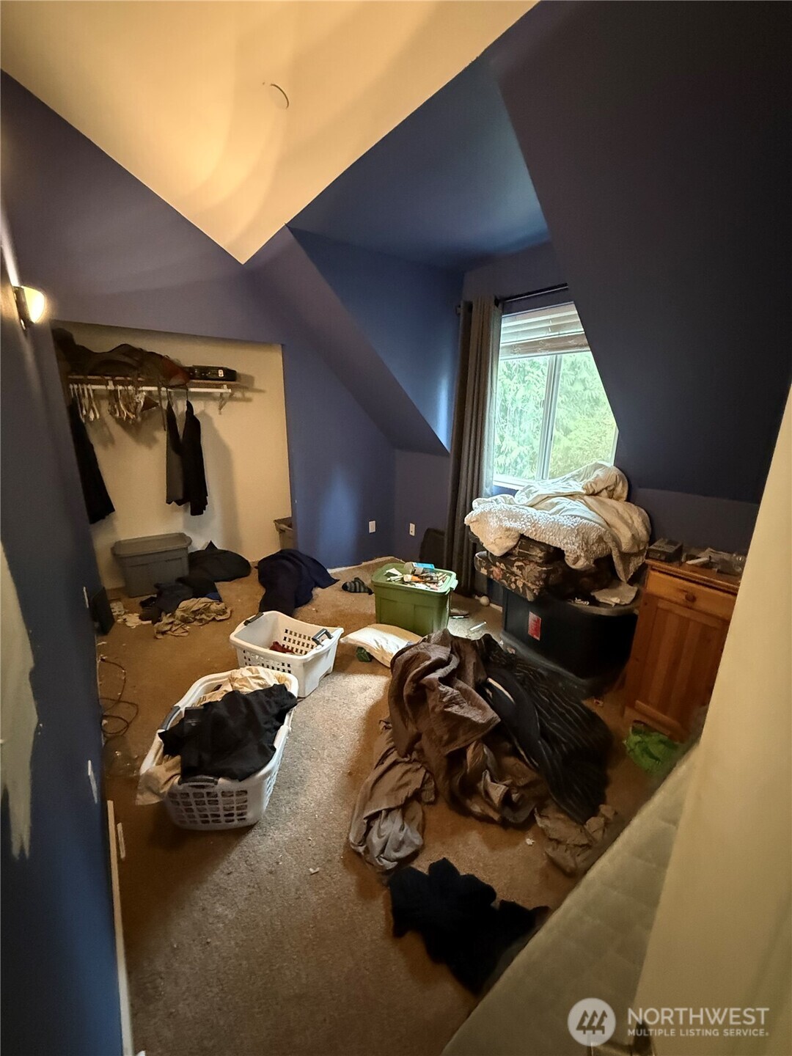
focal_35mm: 14
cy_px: 528
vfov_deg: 102.1
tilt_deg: -15.8
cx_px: 396
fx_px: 427
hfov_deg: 85.7
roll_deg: -0.3
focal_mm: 2.22
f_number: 2.2
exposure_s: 1/30
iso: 1250
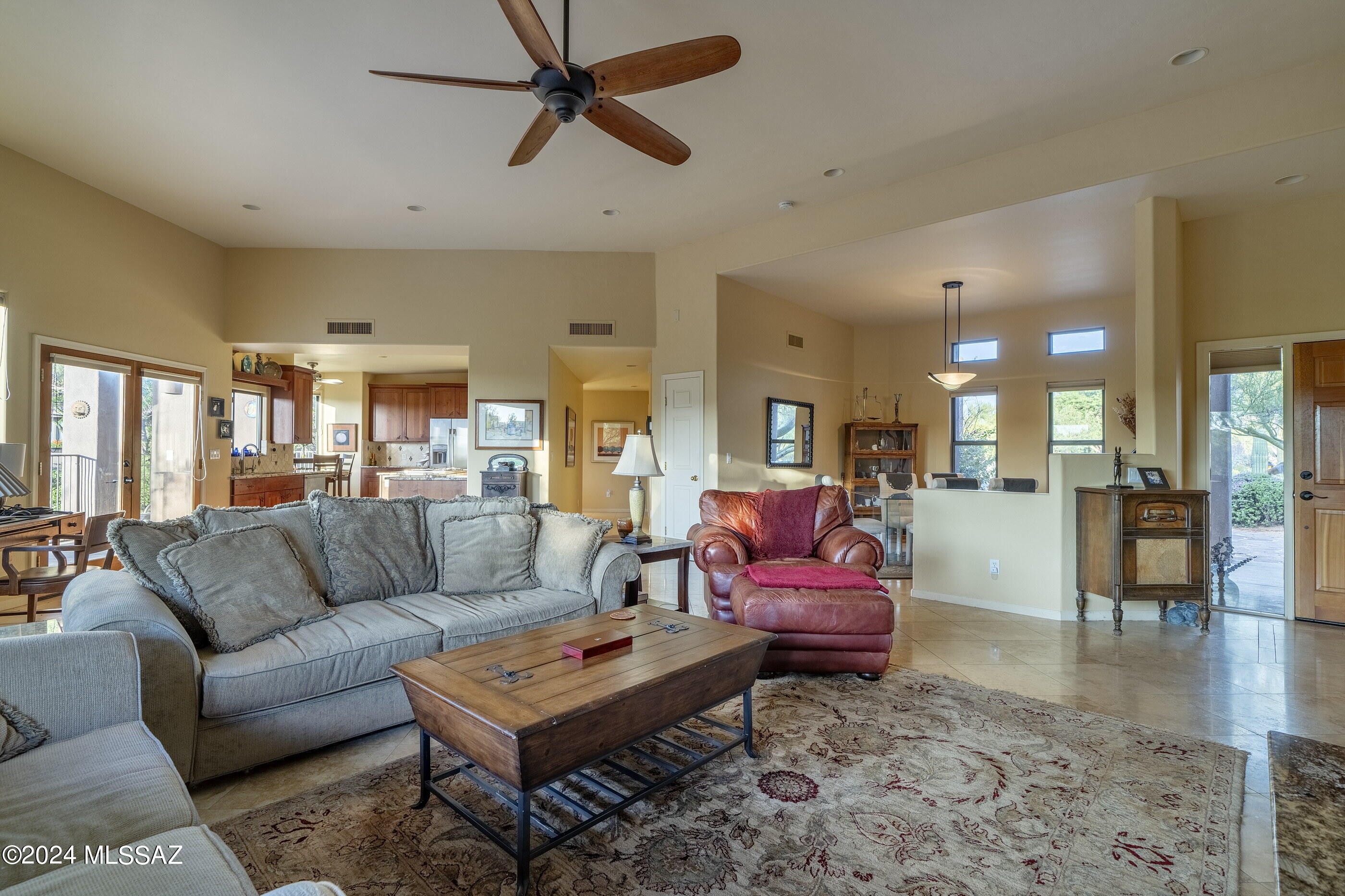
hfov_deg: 96.7
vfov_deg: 73.7
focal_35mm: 16
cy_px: 448
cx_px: 672
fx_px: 598
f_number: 7.1
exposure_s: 1/200
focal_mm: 16
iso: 200
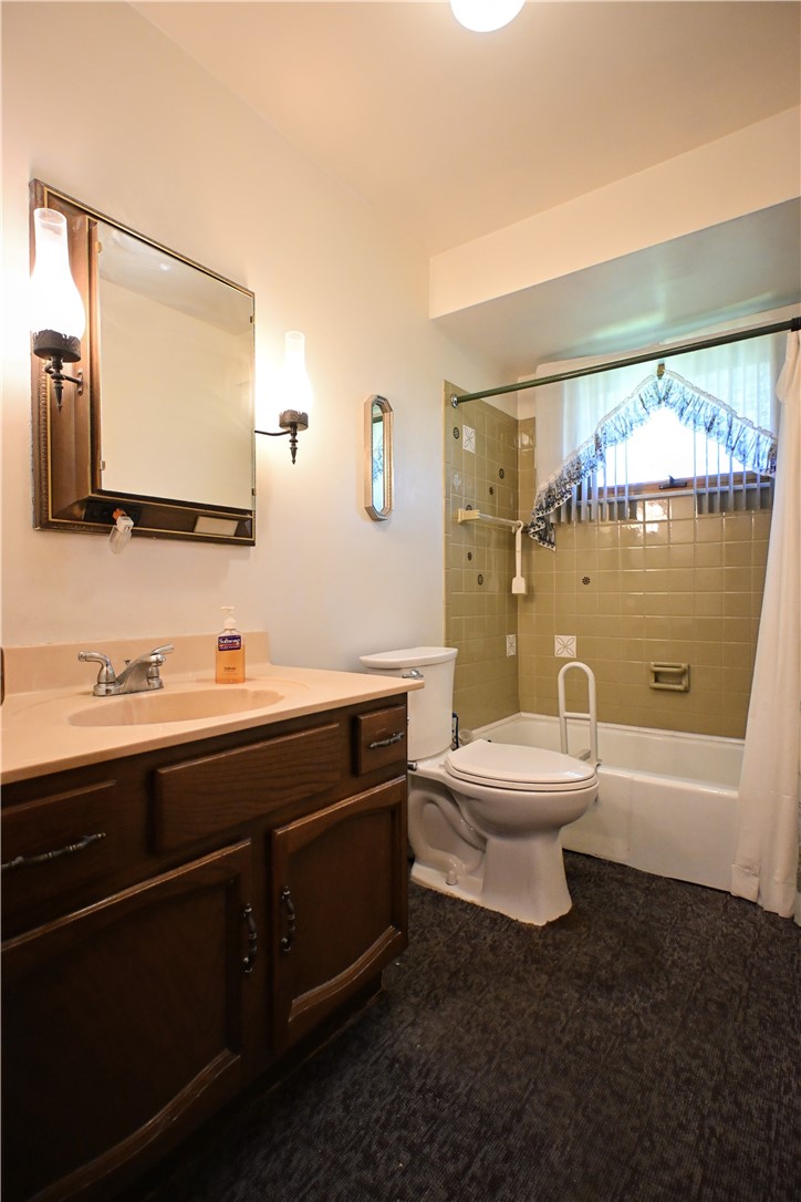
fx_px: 601
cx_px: 400
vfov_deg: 90.0
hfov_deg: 67.4
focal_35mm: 18
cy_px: 601
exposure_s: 1/125
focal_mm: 12
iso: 2800
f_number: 3.5
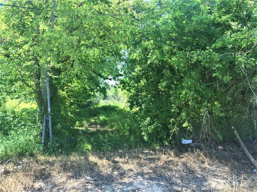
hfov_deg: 61.7
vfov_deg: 48.2
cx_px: 128
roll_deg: -0.2
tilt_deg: +0.5
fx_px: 215
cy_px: 96
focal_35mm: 29
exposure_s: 1/295
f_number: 2.2
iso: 32
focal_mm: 4.15
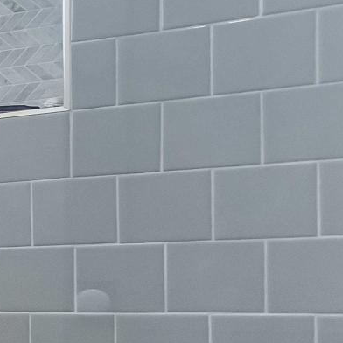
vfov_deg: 18.9
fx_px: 1020
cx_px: -843
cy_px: 281
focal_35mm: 91
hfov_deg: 9.7
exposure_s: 1/80
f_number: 3.2
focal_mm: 14
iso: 1000
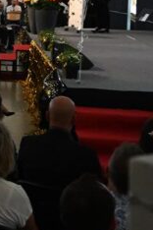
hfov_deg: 11.4
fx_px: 669
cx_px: -176
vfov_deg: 19.0
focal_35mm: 105
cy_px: 14
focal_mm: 16
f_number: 4.5
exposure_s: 1/80
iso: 2500
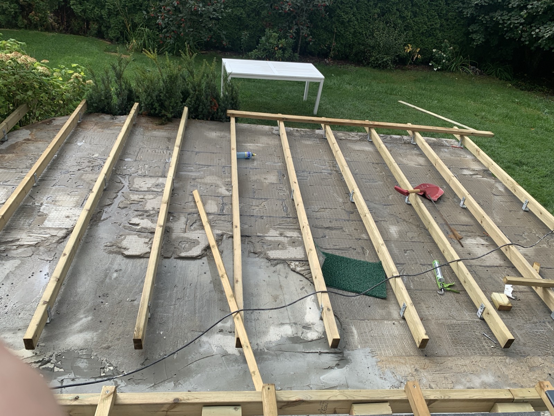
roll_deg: -8.3
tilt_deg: -33.2
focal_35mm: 26
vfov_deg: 53.1
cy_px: 208
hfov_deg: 67.3
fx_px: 416
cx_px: 277
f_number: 1.8
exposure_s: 1/1513
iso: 25
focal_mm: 4.25
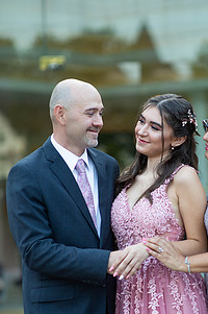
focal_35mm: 127
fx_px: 1103
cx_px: 153
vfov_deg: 16.1
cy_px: 220
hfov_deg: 10.8
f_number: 2
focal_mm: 85
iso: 250
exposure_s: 1/500
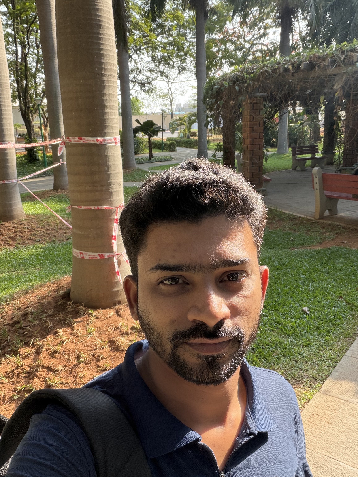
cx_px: 179
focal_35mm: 30
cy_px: 238
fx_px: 414
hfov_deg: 46.8
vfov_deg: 60.0
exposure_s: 1/220
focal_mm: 2.71
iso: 64
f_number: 1.9
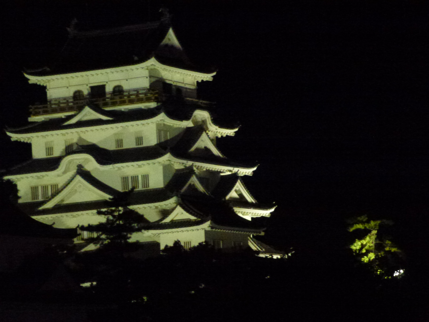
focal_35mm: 182
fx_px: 2256
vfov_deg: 8.2
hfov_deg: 10.9
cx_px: 214
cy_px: 161
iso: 1600
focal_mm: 32.6
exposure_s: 1/15
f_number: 5.4
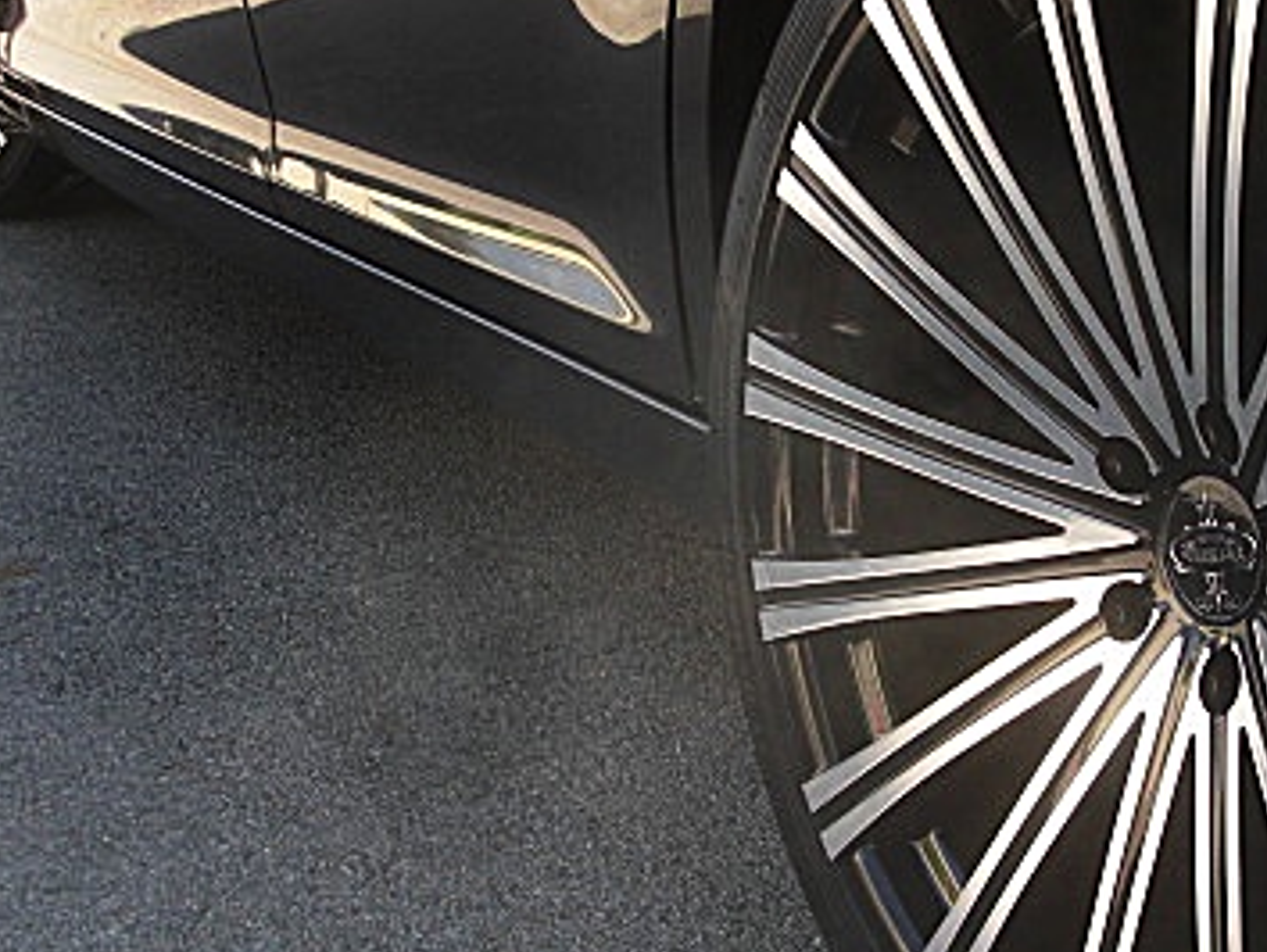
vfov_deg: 22.6
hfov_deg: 29.7
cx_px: 784
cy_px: 505
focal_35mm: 65
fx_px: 2381
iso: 50
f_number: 2.8
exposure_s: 1/80
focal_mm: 6.3
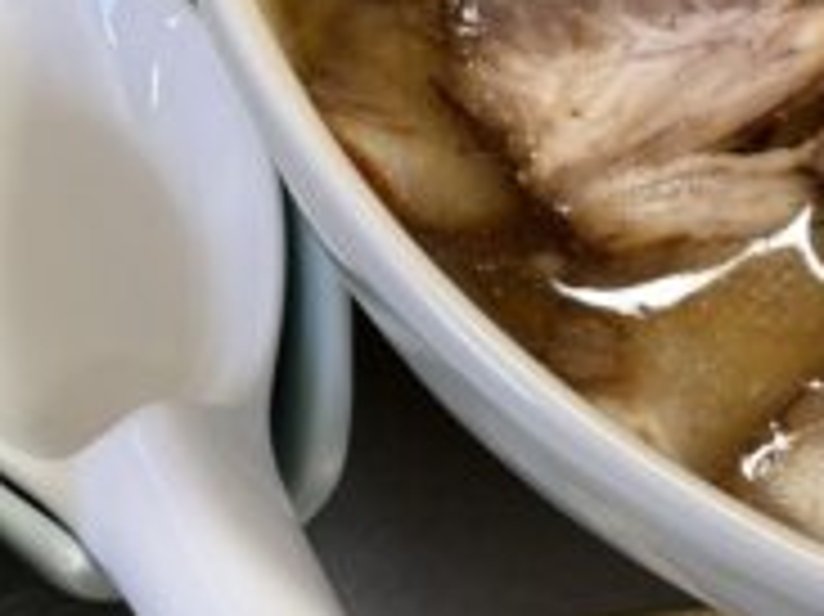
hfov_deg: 18.7
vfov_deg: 13.9
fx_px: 2498
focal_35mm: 105
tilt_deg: -54.5
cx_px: 356
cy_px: 31
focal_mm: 6.76
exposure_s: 1/100
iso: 125
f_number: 1.78
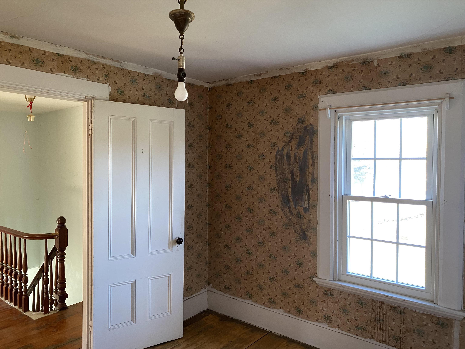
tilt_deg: -0.9
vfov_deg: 53.1
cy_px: 174
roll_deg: +0.5
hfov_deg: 67.3
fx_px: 349
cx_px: 232
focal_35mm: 26
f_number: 1.8
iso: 160
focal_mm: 4.25
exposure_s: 1/60
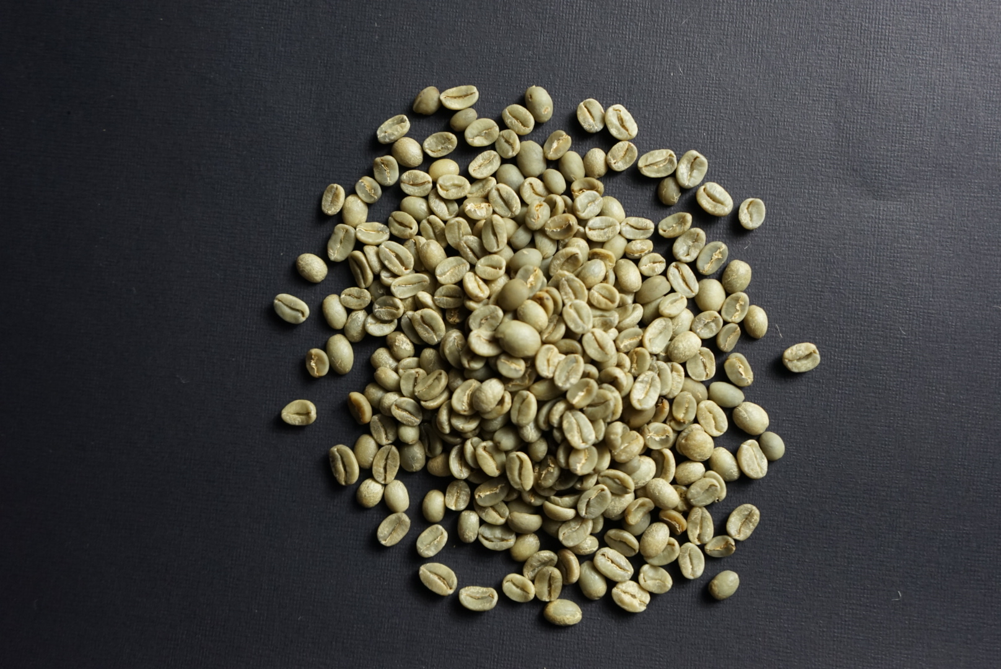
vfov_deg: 35.1
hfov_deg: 50.7
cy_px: 334
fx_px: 1057
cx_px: 500
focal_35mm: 38
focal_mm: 38
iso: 1250
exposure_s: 1/60
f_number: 4
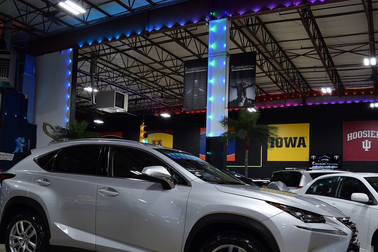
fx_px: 378
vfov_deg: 36.5
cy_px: 167
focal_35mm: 36
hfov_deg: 52.9
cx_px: 160
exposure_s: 1/80
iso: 400
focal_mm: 18
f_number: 4.5
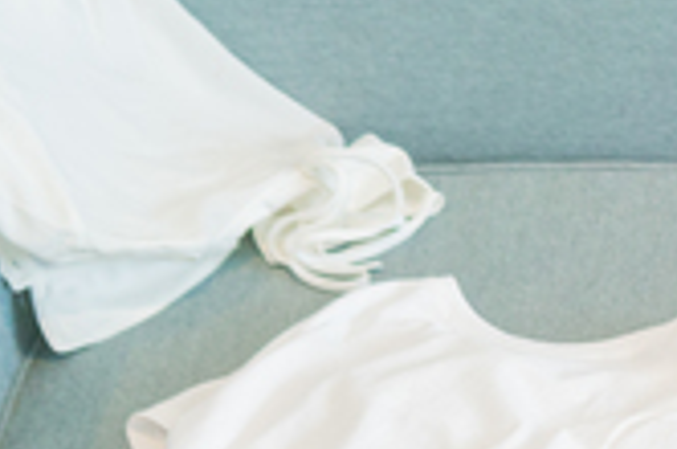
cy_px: 469
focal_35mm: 135
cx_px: 1126
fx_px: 2534
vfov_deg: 10.0
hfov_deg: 13.9
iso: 400
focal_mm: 35
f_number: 2.8
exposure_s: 1/160
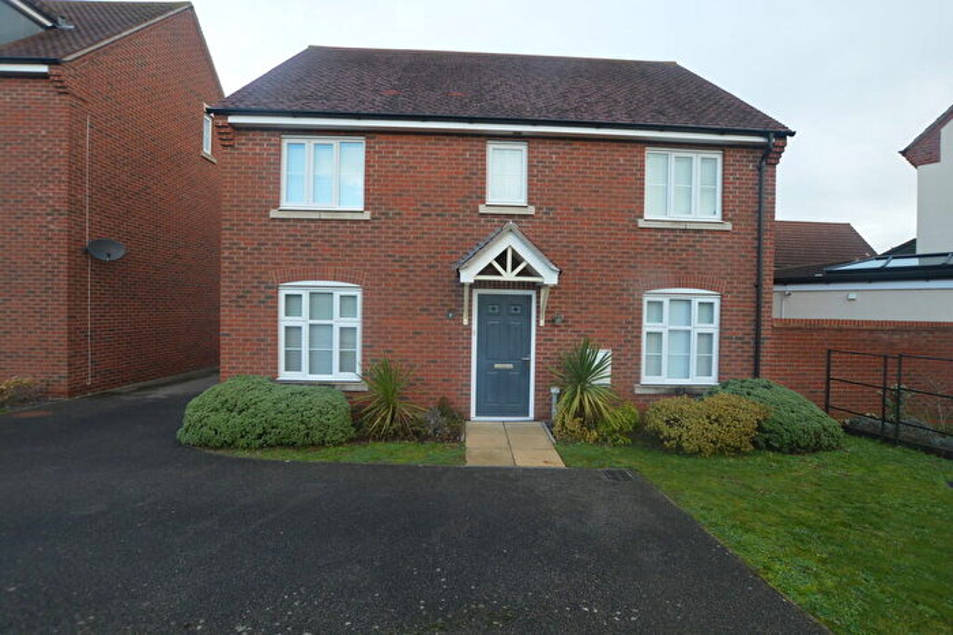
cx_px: 476
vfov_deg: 77.3
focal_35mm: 15
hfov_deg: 100.4
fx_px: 397
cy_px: 318
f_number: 5.6
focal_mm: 10
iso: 160
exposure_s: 1/125
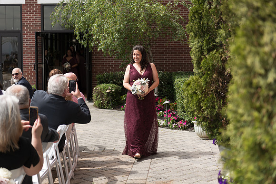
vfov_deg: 21.9
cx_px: 138
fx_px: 475
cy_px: 92
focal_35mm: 62
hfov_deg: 32.4
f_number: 2.8
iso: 64
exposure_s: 1/640
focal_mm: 62
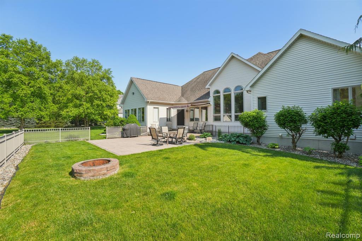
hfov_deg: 100.4
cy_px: 120
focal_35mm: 15
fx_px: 151
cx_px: 181
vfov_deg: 77.3
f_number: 8
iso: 100
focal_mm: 10
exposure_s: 1/250
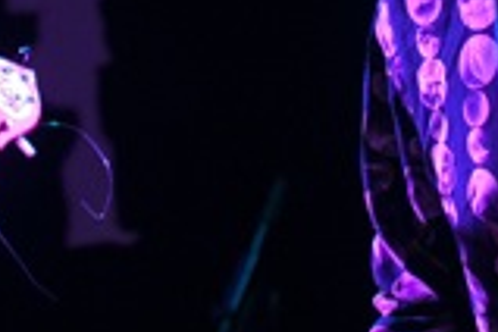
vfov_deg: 6.1
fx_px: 3043
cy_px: -277
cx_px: 125
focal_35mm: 220
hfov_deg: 9.3
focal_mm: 35
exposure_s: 1/320
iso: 3200
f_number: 2.5
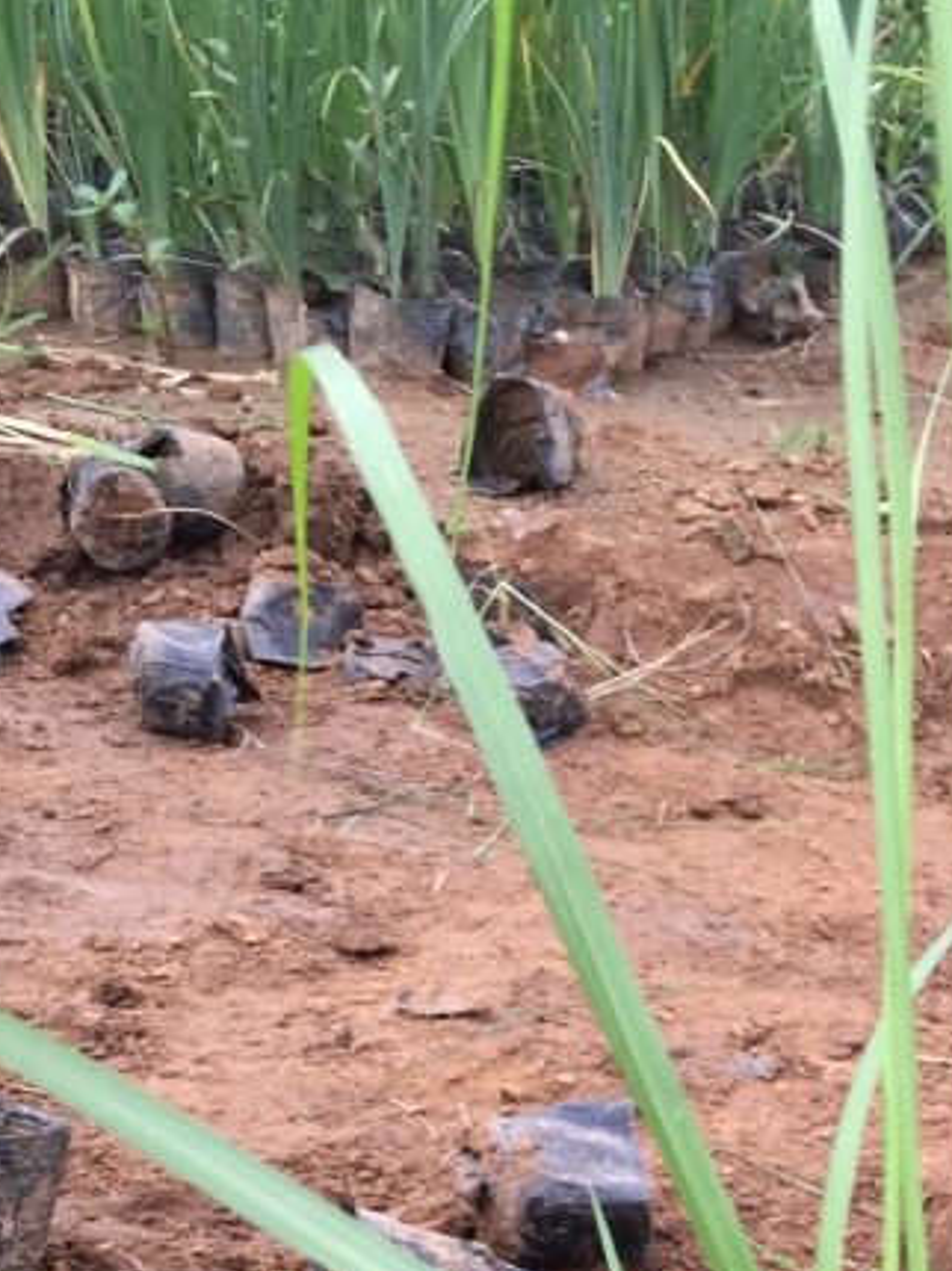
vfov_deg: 24.4
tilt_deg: -35.5
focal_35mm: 72
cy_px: 1544
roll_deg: -4.5
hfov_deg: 19.9
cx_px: 899
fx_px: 2643
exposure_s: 1/250
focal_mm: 4.15
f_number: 2.2
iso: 32
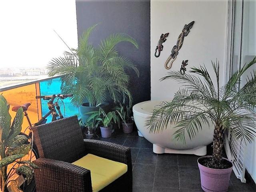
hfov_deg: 55.4
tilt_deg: -9.9
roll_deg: +3.9
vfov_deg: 42.9
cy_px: 96
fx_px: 244
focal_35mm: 33
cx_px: 128
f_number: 2.4
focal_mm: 4.12
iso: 50
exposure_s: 1/288
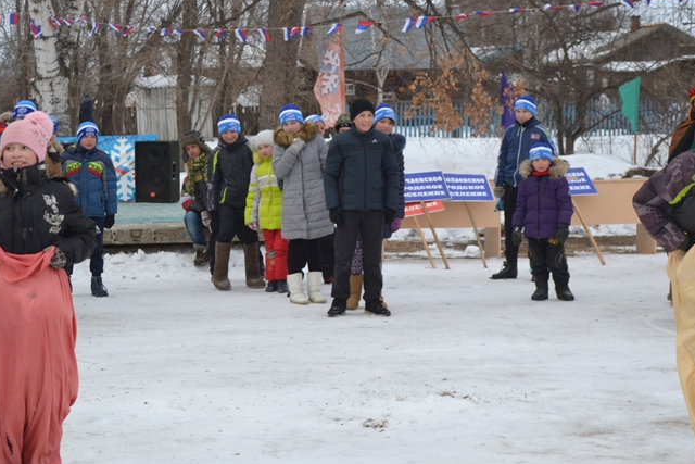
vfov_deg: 14.3
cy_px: 273
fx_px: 1854
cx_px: 251
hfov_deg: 21.2
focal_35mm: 96
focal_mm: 40
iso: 800
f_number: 5.6
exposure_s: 1/4000
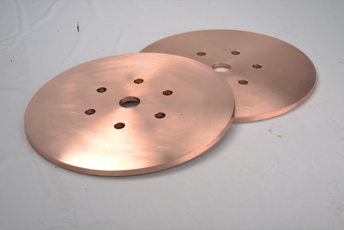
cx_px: 172
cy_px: 115
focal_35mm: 50
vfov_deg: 27.0
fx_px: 478
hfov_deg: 39.6
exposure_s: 1/200
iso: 50
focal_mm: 50
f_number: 22
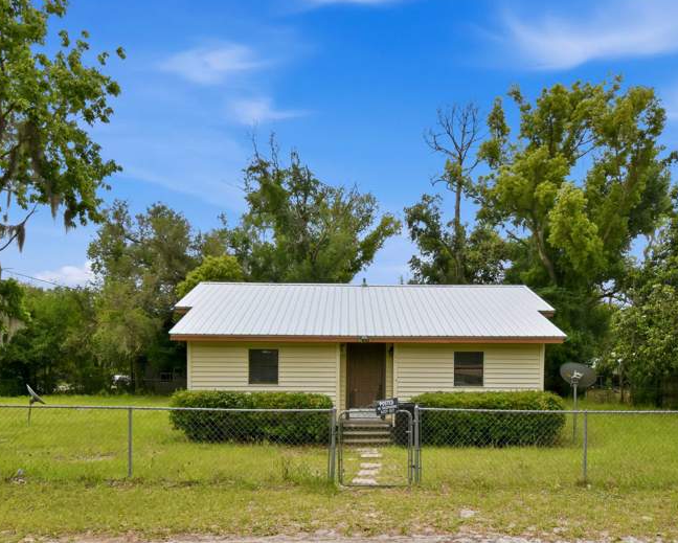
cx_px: 353
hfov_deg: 73.6
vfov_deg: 61.8
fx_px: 453
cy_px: 270
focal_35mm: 23
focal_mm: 13
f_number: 10
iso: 400
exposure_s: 1/400
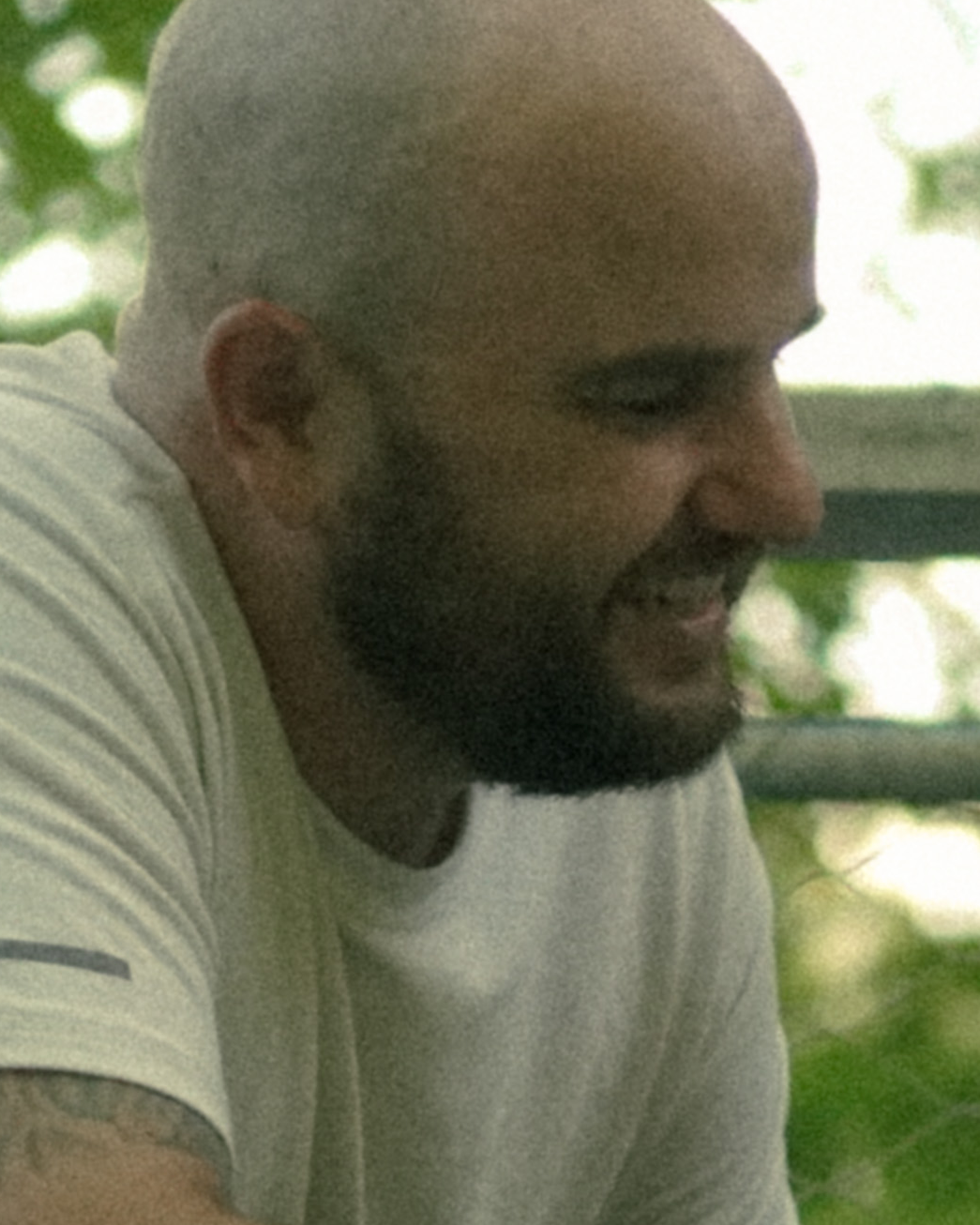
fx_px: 7979
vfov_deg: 8.7
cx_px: 1245
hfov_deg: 7.0
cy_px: 1544
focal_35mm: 220
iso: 4000
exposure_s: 1/200
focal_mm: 35
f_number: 2
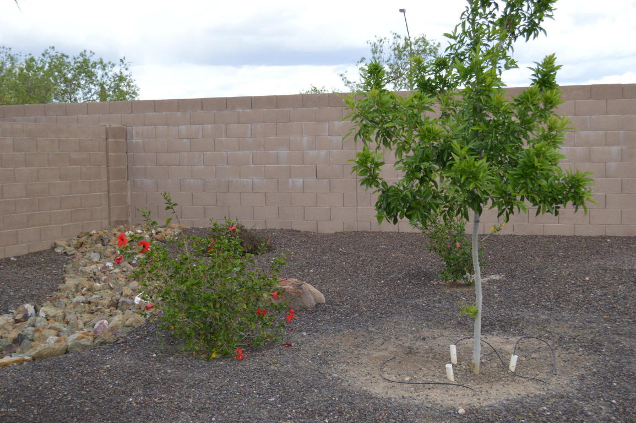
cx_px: 318
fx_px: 741
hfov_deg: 46.4
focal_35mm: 42
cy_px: 212
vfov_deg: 31.8
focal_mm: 28
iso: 100
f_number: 4.5
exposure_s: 1/160
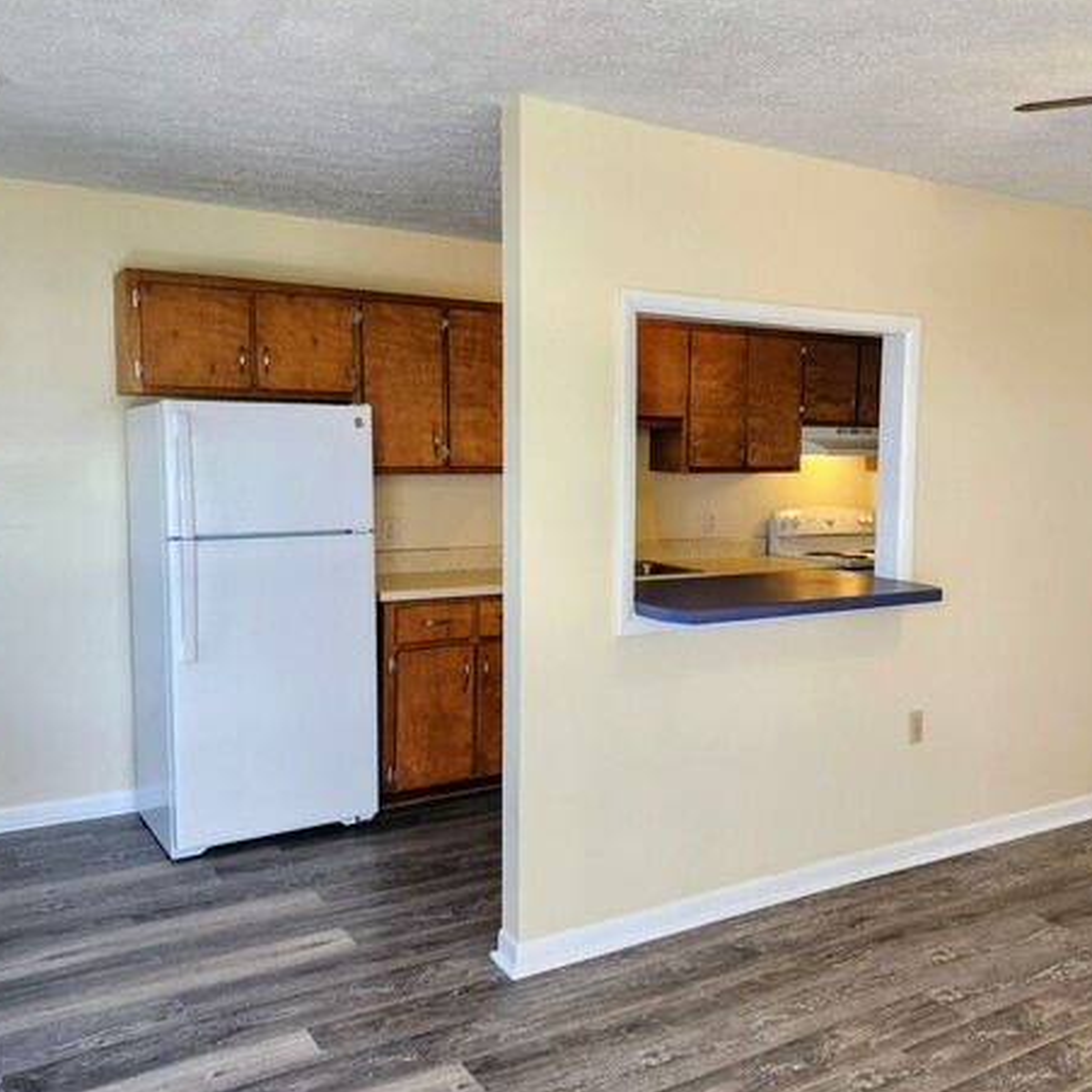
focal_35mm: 30
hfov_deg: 53.3
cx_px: 695
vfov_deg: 54.0
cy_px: 544
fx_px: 1071
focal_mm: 5.54
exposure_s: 1/180
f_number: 1.8
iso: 200
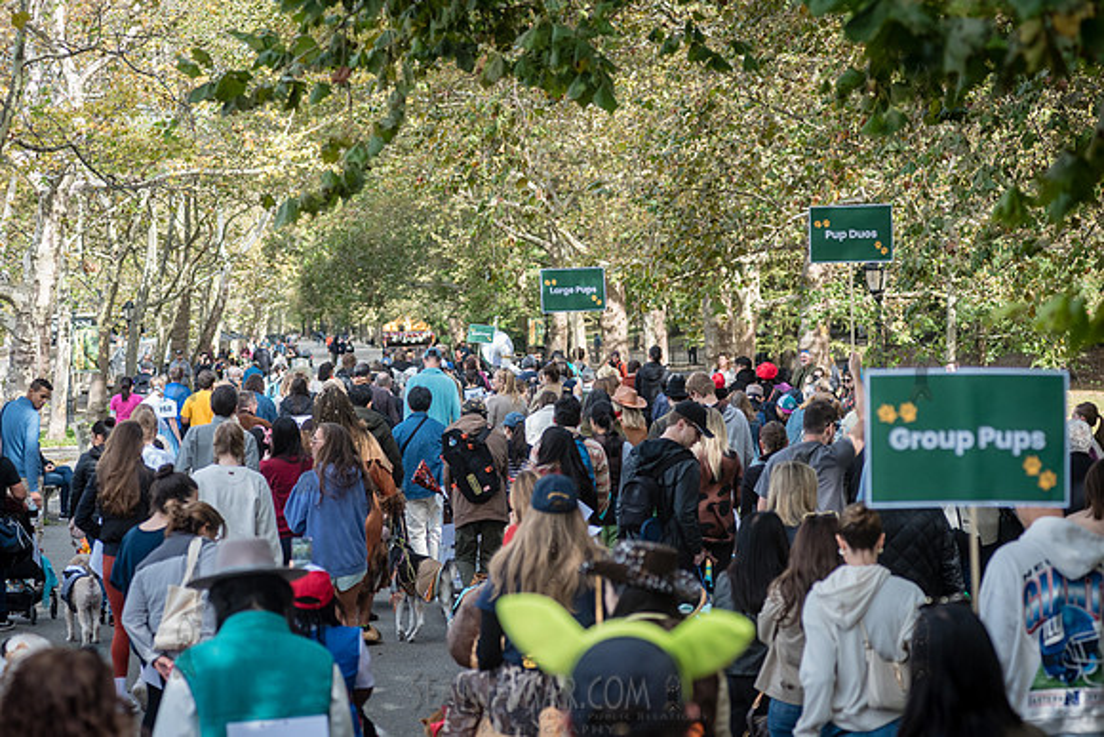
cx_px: 574
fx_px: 2821
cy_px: 367
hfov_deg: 22.1
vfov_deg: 14.9
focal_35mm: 92
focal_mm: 86
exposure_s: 1/1600
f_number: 4
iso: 1000
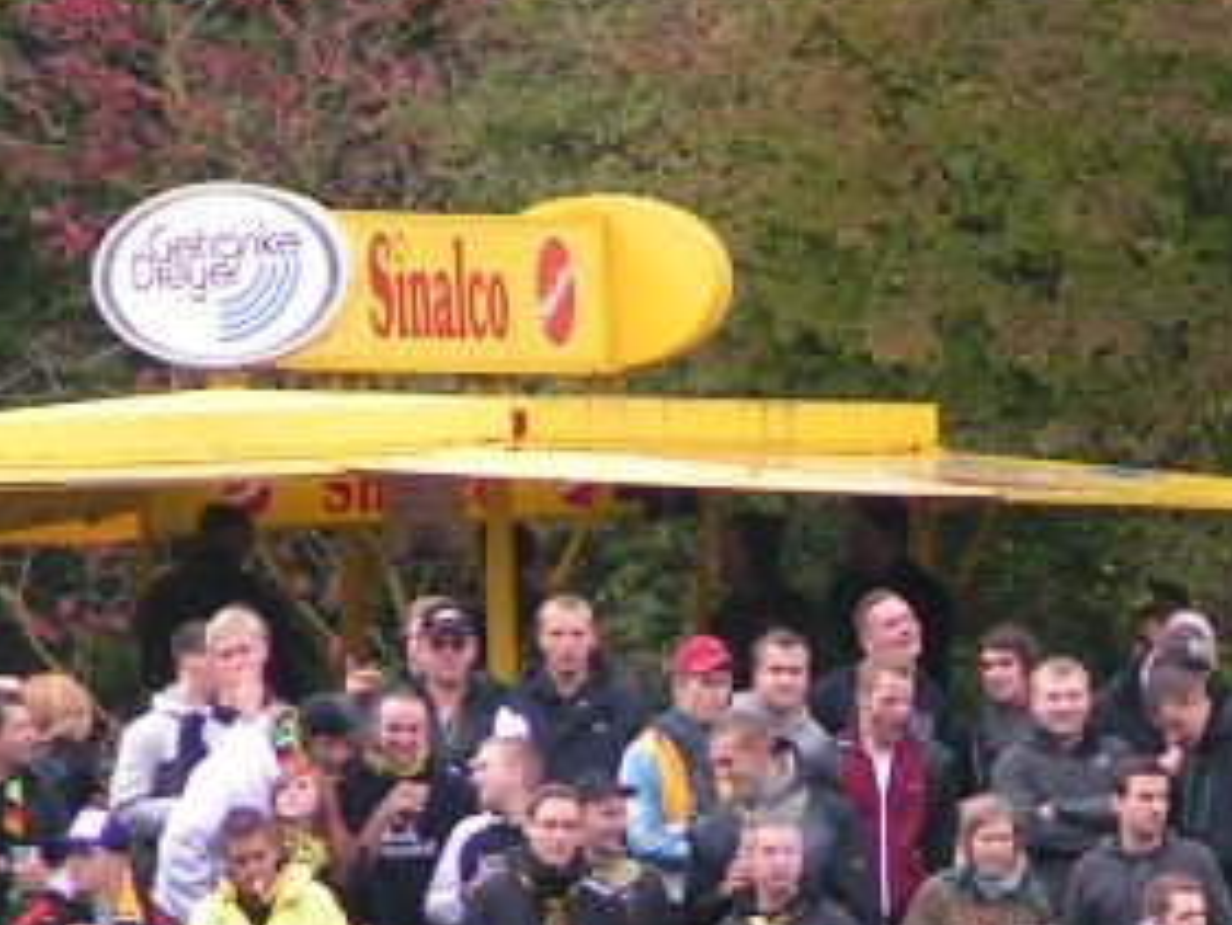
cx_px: 767
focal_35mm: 968
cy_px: 758
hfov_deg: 2.0
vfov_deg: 1.5
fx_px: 34466
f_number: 3.5
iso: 100
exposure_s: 1/400
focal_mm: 52
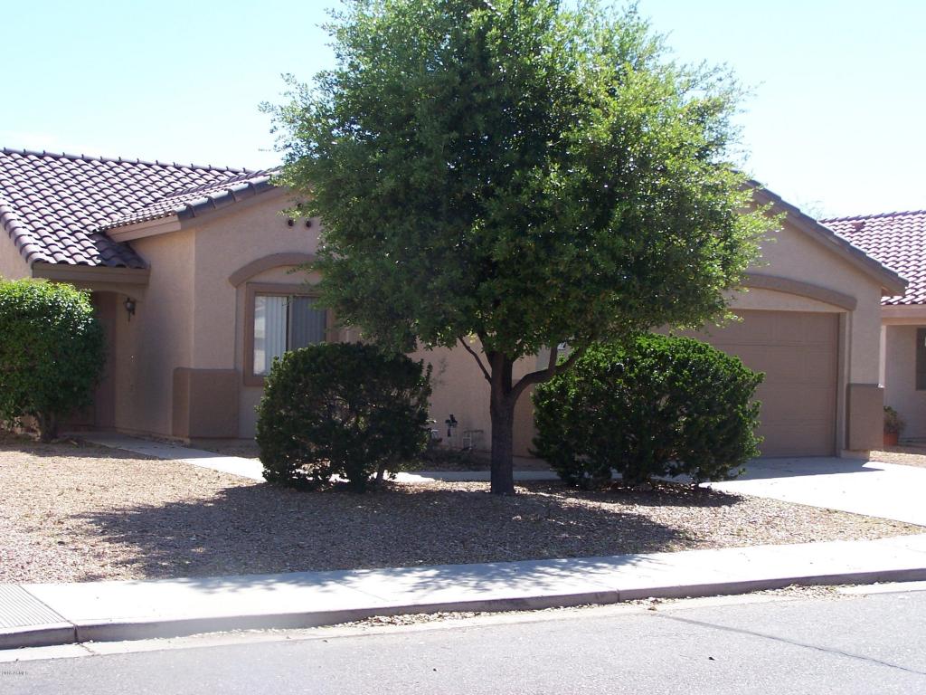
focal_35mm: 59
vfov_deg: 24.8
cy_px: 348
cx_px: 463
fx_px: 1578
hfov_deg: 32.7
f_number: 3.1
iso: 80
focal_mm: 9.8
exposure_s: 1/750
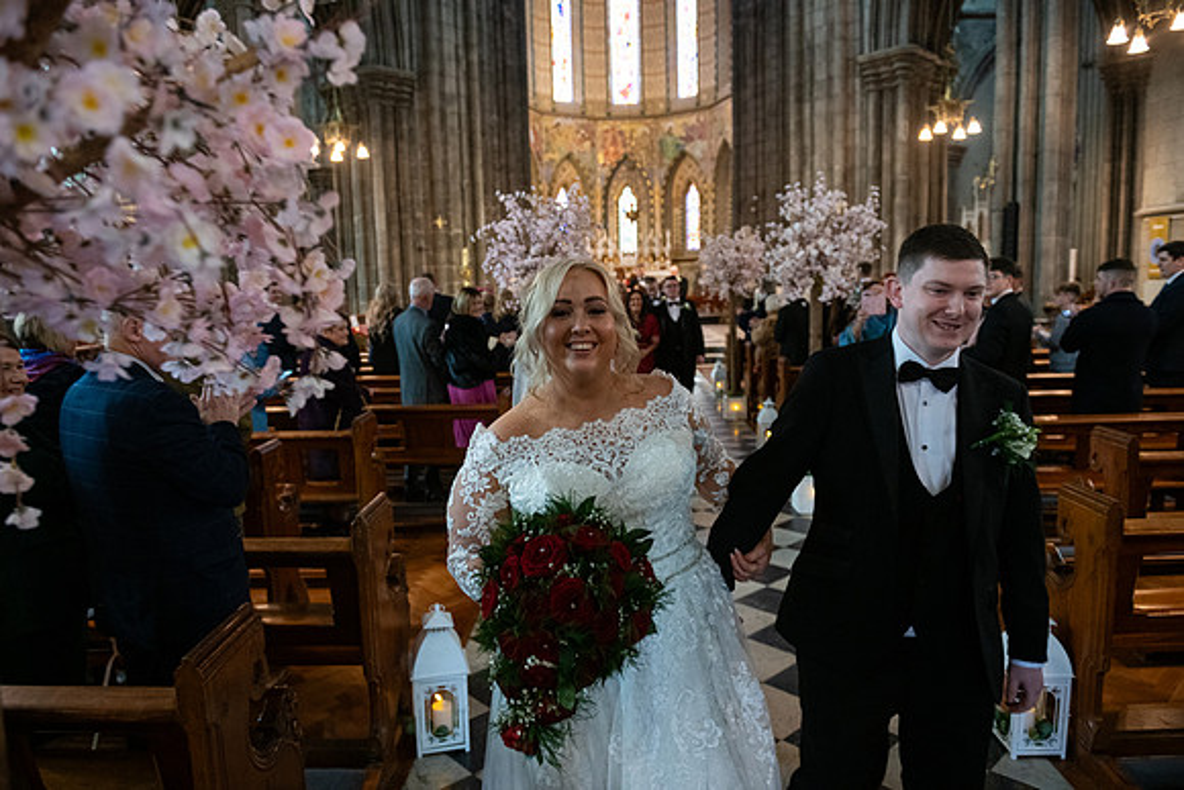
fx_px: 789
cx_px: 592
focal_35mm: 24
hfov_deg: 73.7
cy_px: 395
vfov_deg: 53.2
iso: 1250
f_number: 3.5
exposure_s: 1/160
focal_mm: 24
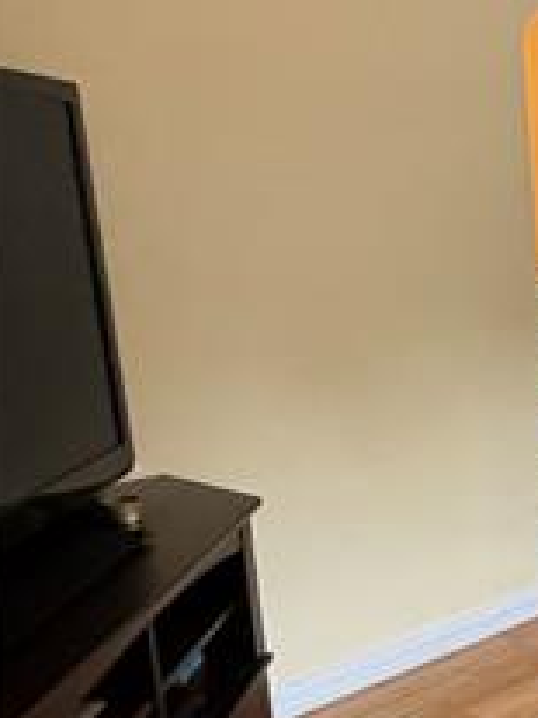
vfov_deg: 36.7
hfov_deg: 20.0
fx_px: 1079
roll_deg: -2.4
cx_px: 979
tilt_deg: -12.1
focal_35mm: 52
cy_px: 441
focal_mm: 2.22
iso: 500
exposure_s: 1/60
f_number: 2.2
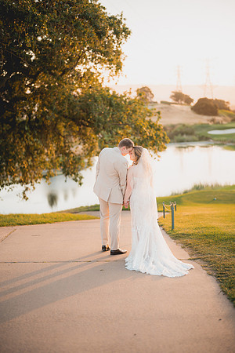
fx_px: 490
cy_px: 176
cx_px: 118
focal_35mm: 50
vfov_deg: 39.6
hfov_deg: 27.0
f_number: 1.2
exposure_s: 1/500
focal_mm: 50
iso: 125
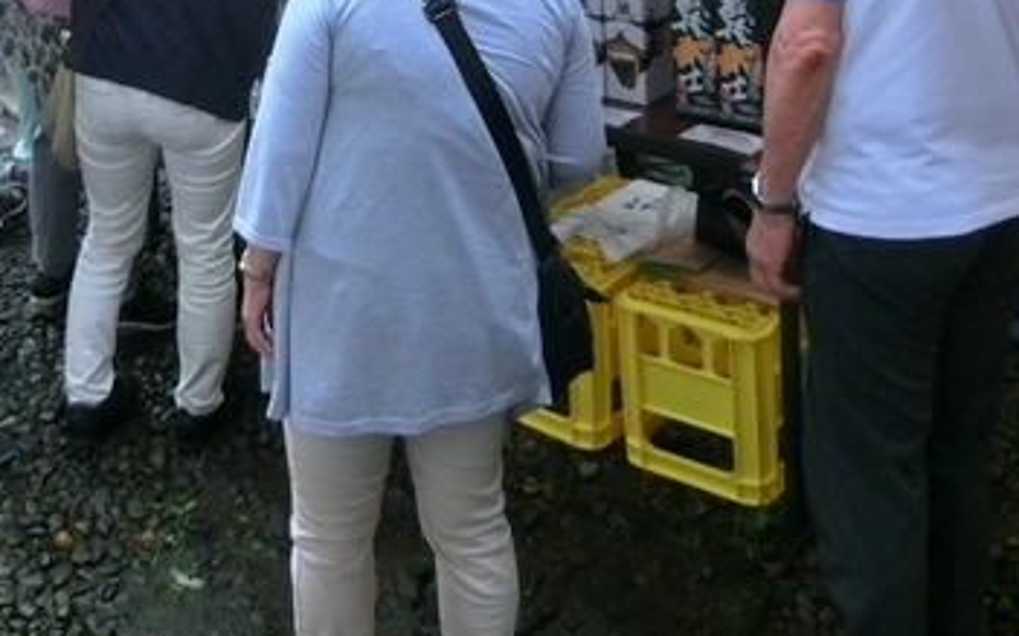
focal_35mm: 58
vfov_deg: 20.9
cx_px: 305
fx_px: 1610
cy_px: -125
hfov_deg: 34.6
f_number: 3
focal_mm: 4.24
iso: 125
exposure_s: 1/125
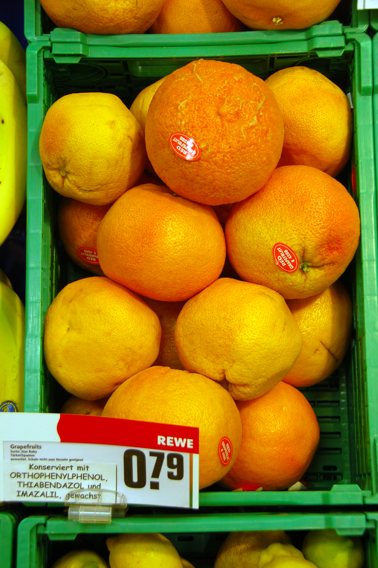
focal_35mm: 72
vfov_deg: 28.1
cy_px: 284
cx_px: 189
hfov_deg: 18.9
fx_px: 1136
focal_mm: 48
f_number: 4.8
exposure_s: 1/30
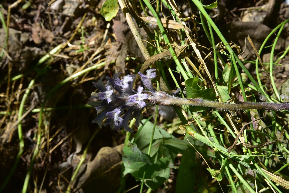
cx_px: 144
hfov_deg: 39.6
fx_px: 401
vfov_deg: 27.0
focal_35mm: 50
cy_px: 96
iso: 400
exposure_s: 1/100
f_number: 22
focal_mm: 50
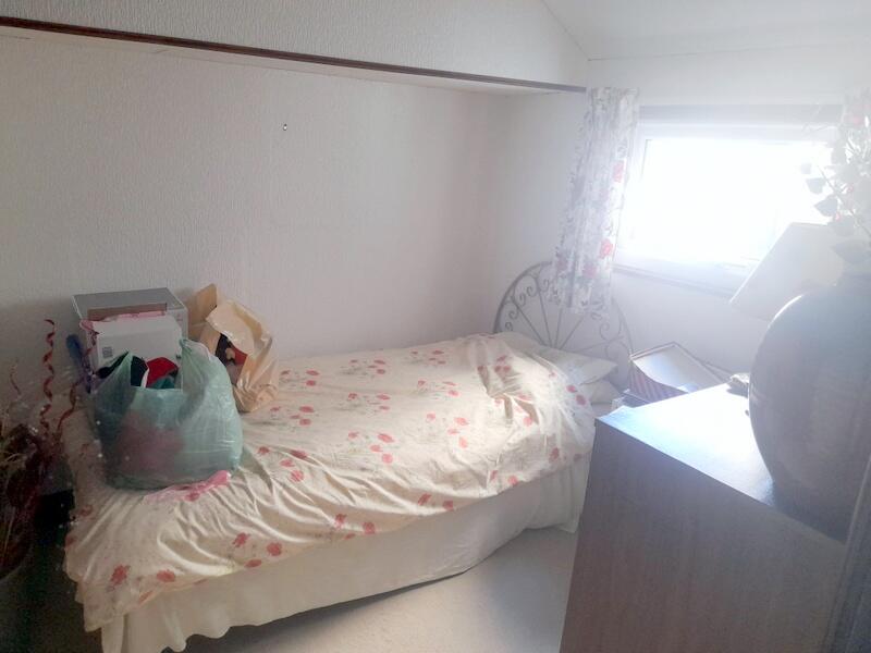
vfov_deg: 54.9
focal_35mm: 25
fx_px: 629
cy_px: 326
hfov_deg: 69.4
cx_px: 436
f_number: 2
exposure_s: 1/50
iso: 200
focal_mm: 4.6
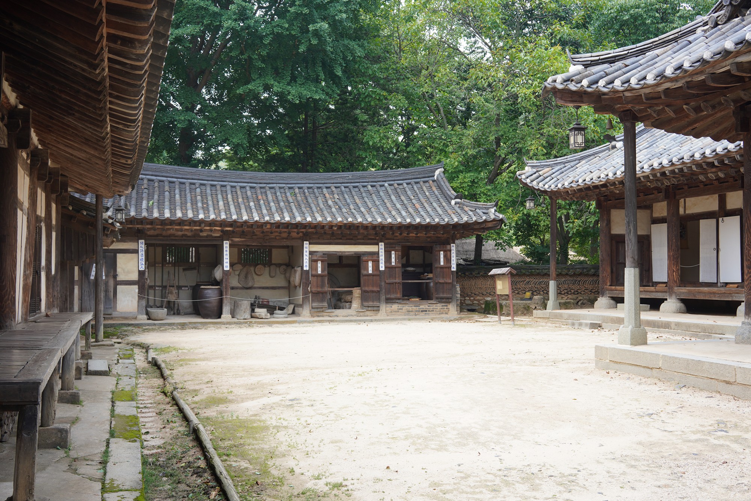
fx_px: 730
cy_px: 250
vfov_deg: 37.9
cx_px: 376
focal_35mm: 35
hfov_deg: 54.4
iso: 200
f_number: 8
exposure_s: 1/100
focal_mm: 35
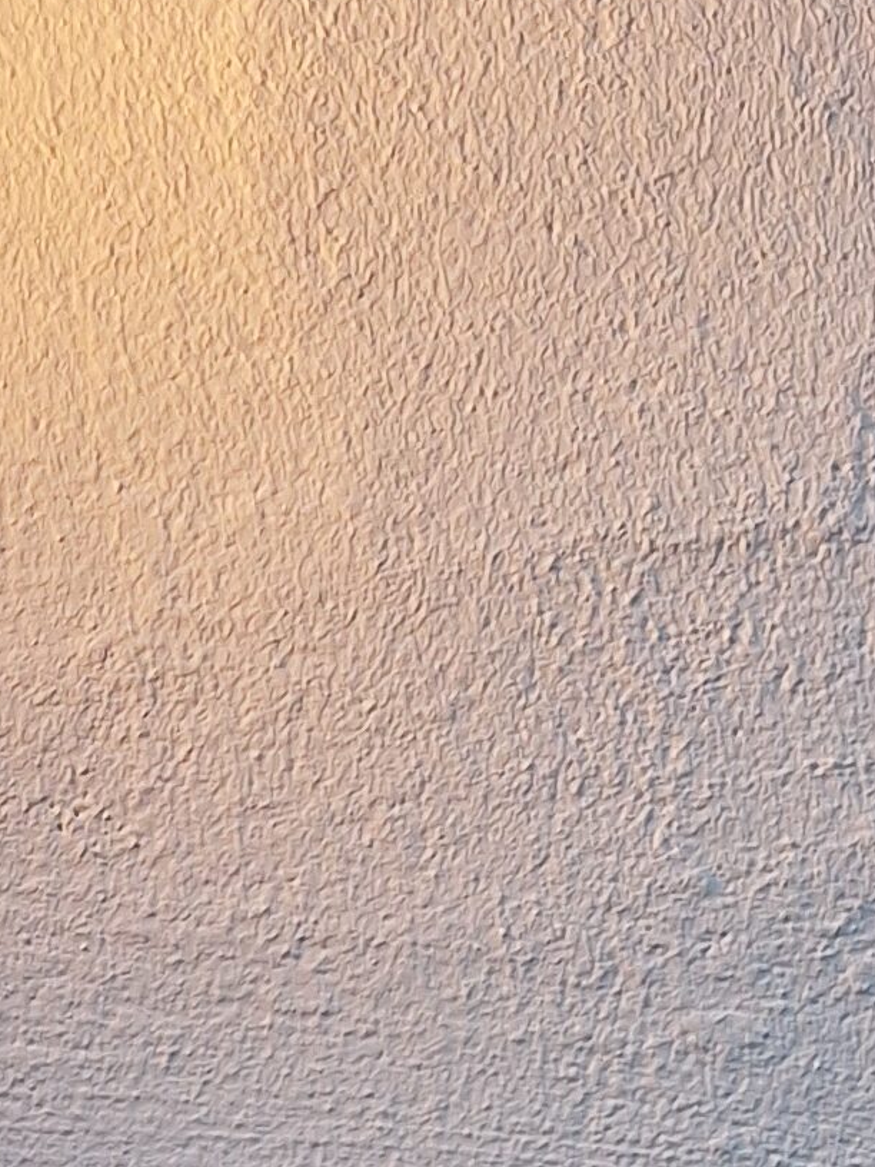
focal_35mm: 115
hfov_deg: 11.6
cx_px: -888
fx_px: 3876
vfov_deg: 16.1
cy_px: 1570
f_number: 1.8
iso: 40
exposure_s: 1/136
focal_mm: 5.54
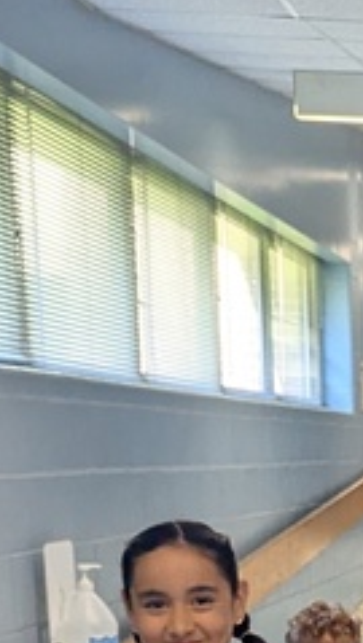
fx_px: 1910
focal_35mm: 112
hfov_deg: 9.8
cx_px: 796
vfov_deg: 17.8
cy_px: 854
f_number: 1.85
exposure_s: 1/120
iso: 214
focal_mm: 6.81
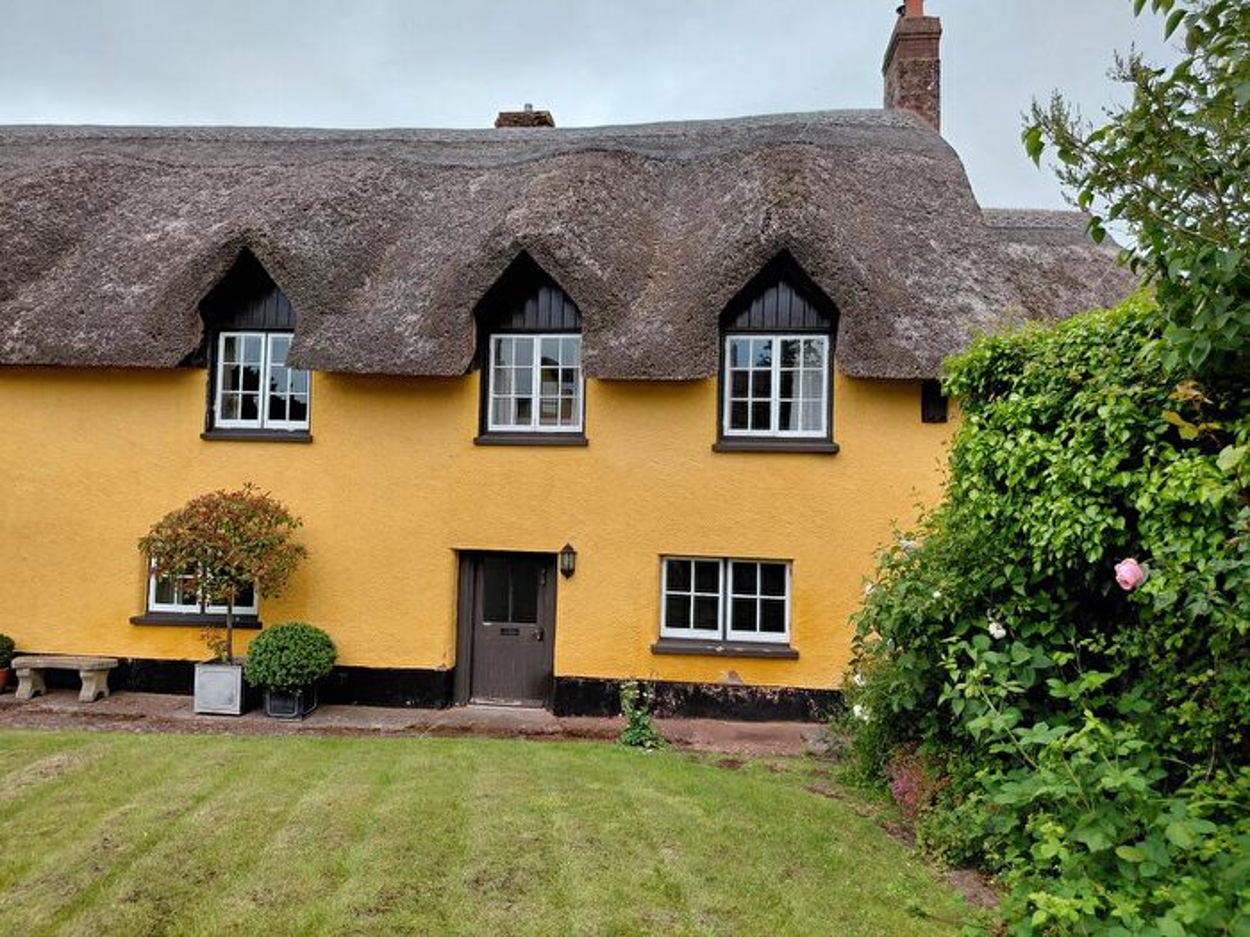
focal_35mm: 25
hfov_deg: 69.4
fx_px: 903
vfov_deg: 54.9
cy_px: 468
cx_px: 625
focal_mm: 4.69
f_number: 1.8
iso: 50
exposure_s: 1/1237
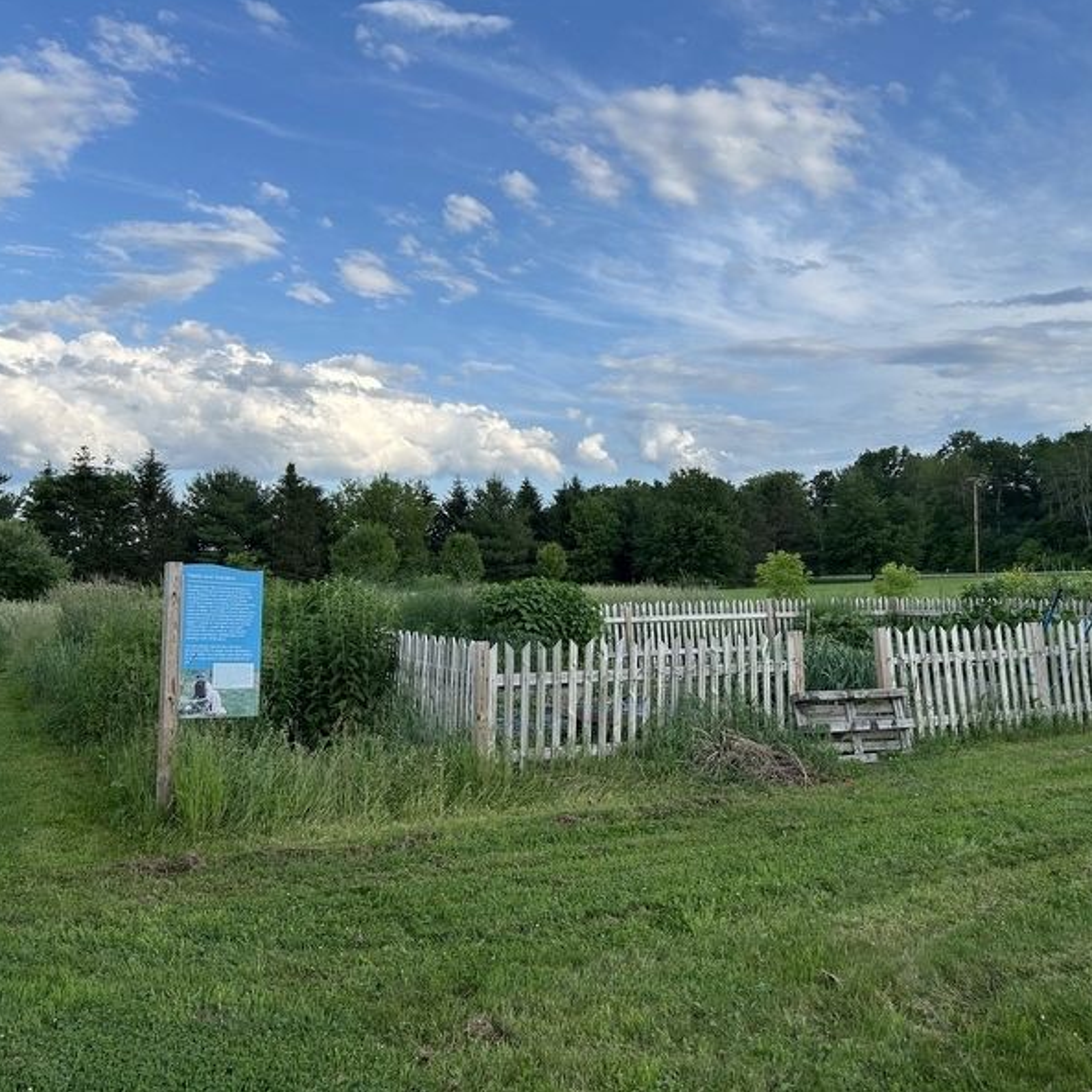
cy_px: 543
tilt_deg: +2.1
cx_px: 610
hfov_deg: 52.4
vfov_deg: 52.5
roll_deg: +2.3
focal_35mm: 31
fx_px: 1106
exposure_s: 1/2299
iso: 50
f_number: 1.5
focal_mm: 5.7
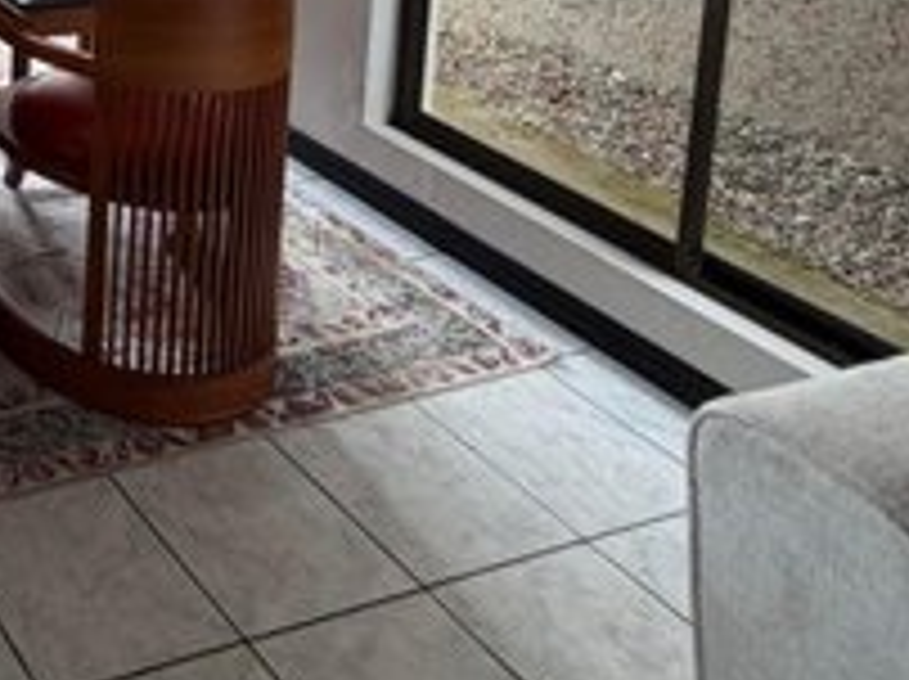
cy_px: -320
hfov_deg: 31.3
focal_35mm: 44
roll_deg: -0.6
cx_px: -320
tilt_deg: -5.4
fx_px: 1154
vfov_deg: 25.4
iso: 125
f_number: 2.2
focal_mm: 2.22
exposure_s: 1/121
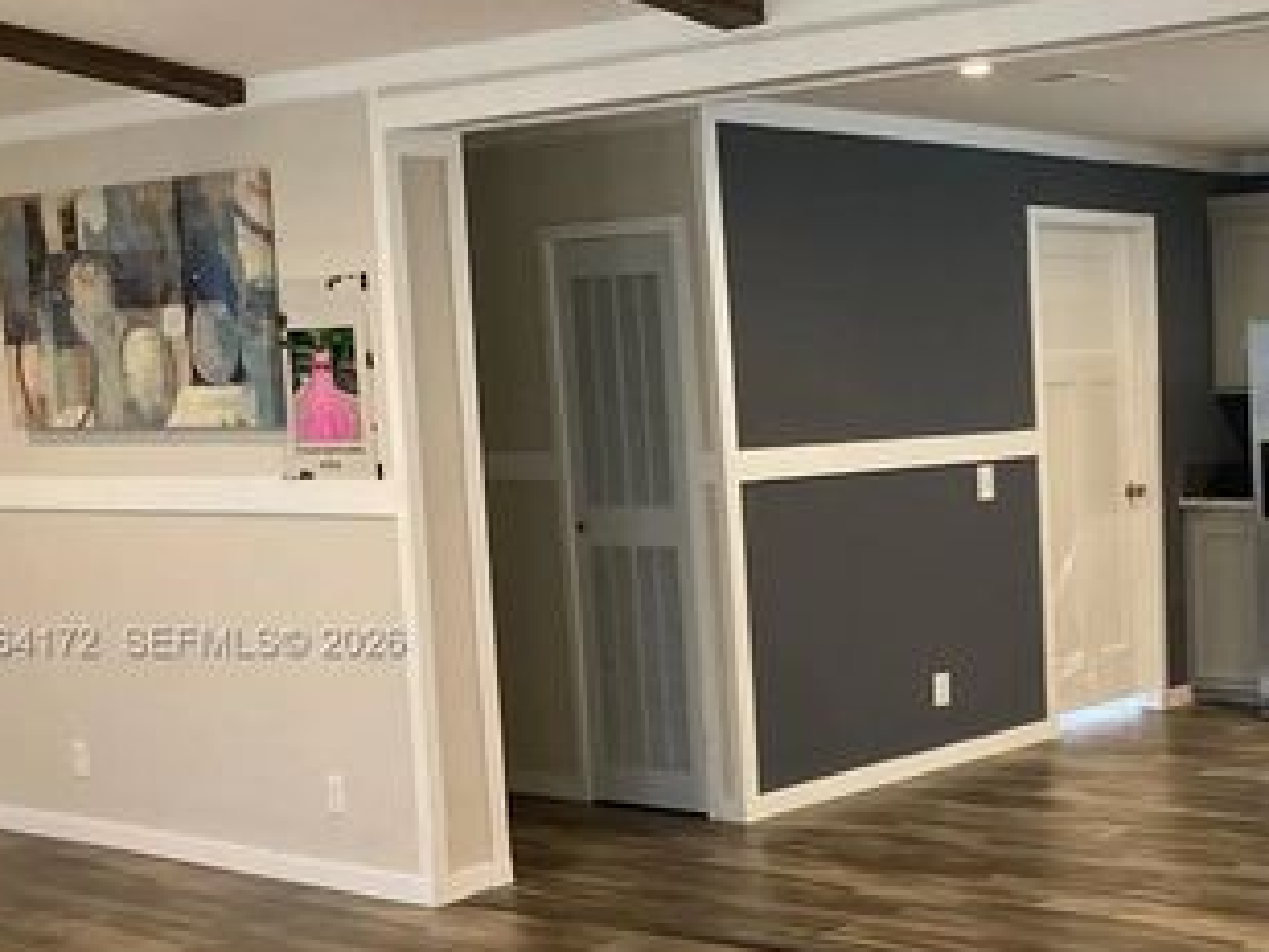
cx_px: 1207
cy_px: 644
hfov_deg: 31.2
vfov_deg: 25.1
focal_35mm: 58
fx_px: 2127
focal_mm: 3.99
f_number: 1.8
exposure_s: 1/60
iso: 160
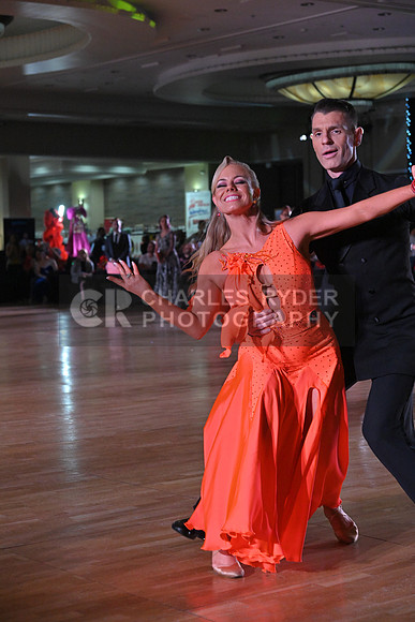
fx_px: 1296
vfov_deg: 27.0
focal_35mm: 75
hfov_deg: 18.2
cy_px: 311
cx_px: 208
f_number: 5.6
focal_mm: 75
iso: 4000
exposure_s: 1/400
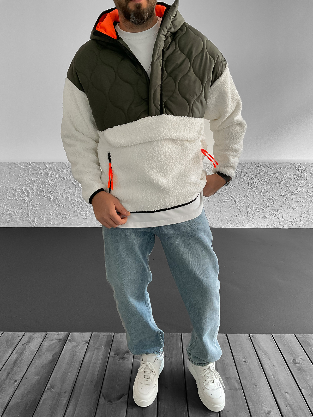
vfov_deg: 61.7
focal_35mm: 29
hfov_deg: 48.2
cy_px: 208
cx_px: 156
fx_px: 350
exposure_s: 1/70
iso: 64
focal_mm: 3
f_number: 1.8
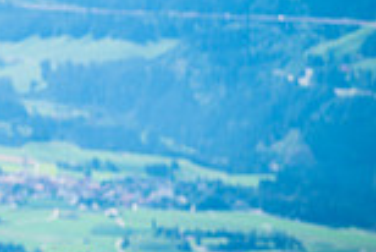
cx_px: -264
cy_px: 69
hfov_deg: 2.7
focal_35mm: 753
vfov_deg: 1.8
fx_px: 7872
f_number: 4
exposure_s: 1/1000
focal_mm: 200
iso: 100
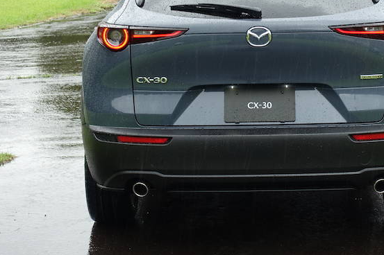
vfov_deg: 12.0
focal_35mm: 114
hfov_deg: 17.9
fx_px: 1215
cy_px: 66
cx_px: 252
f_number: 3.5
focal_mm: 25.61
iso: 125
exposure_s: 1/80
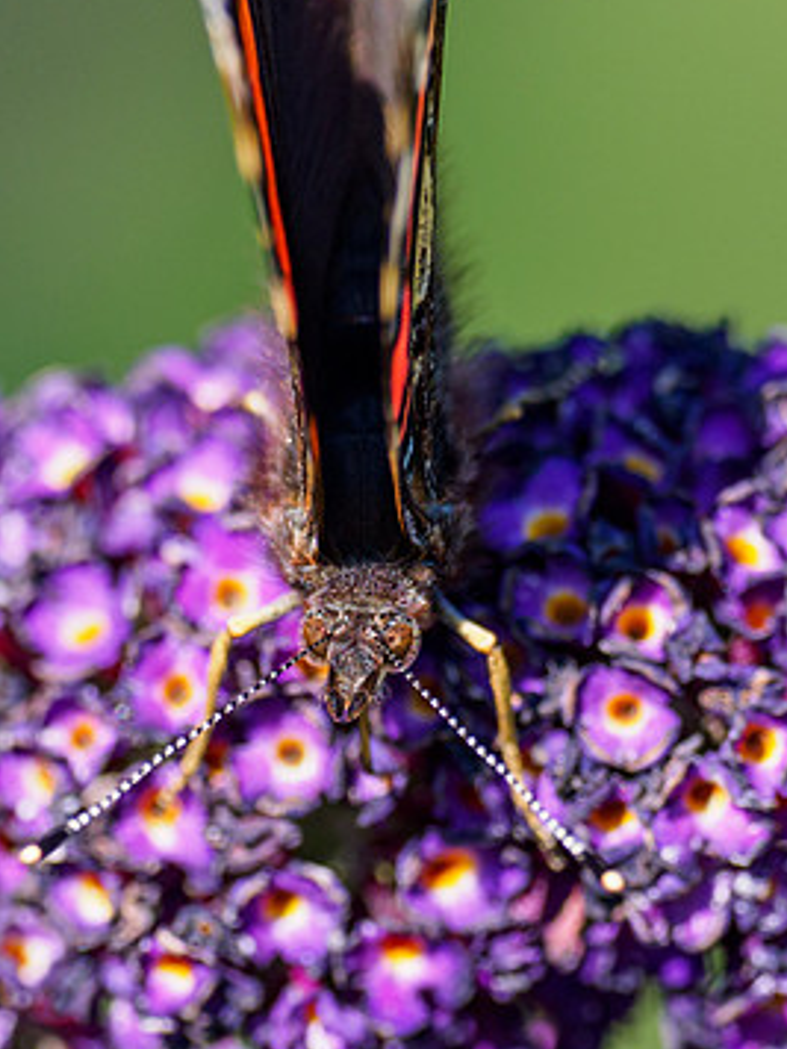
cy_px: 633
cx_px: 408
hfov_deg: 1.1
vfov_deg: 1.5
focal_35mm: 1324
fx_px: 40135
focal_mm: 300
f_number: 4
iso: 400
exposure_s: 1/640
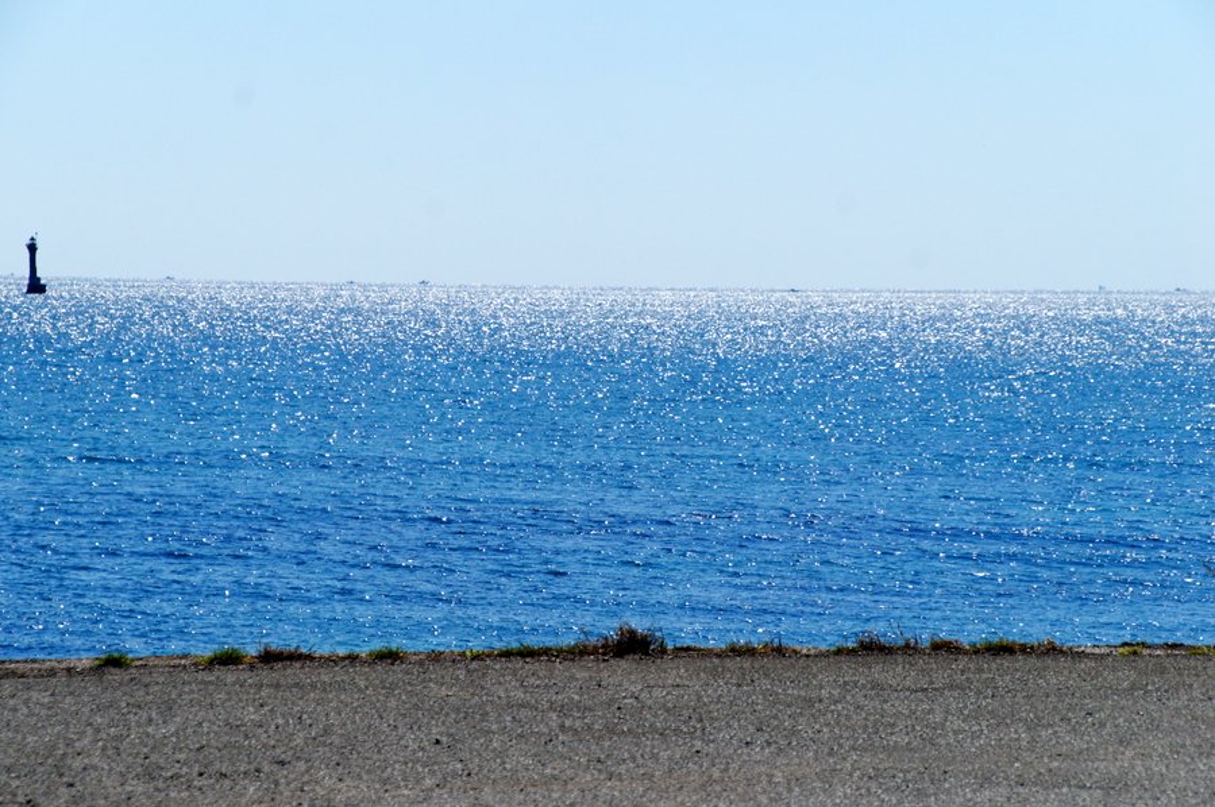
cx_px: 608
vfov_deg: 8.5
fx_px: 5411
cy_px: 404
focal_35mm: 160
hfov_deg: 12.8
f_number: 10
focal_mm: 107
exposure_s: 1/1250
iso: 200
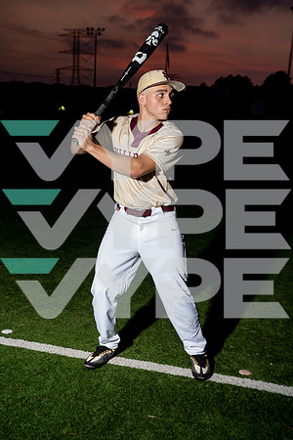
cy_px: 220
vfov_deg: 45.4
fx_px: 525
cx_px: 146
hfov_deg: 31.2
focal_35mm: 43
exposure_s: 1/250
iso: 800
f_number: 4.5
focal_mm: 43
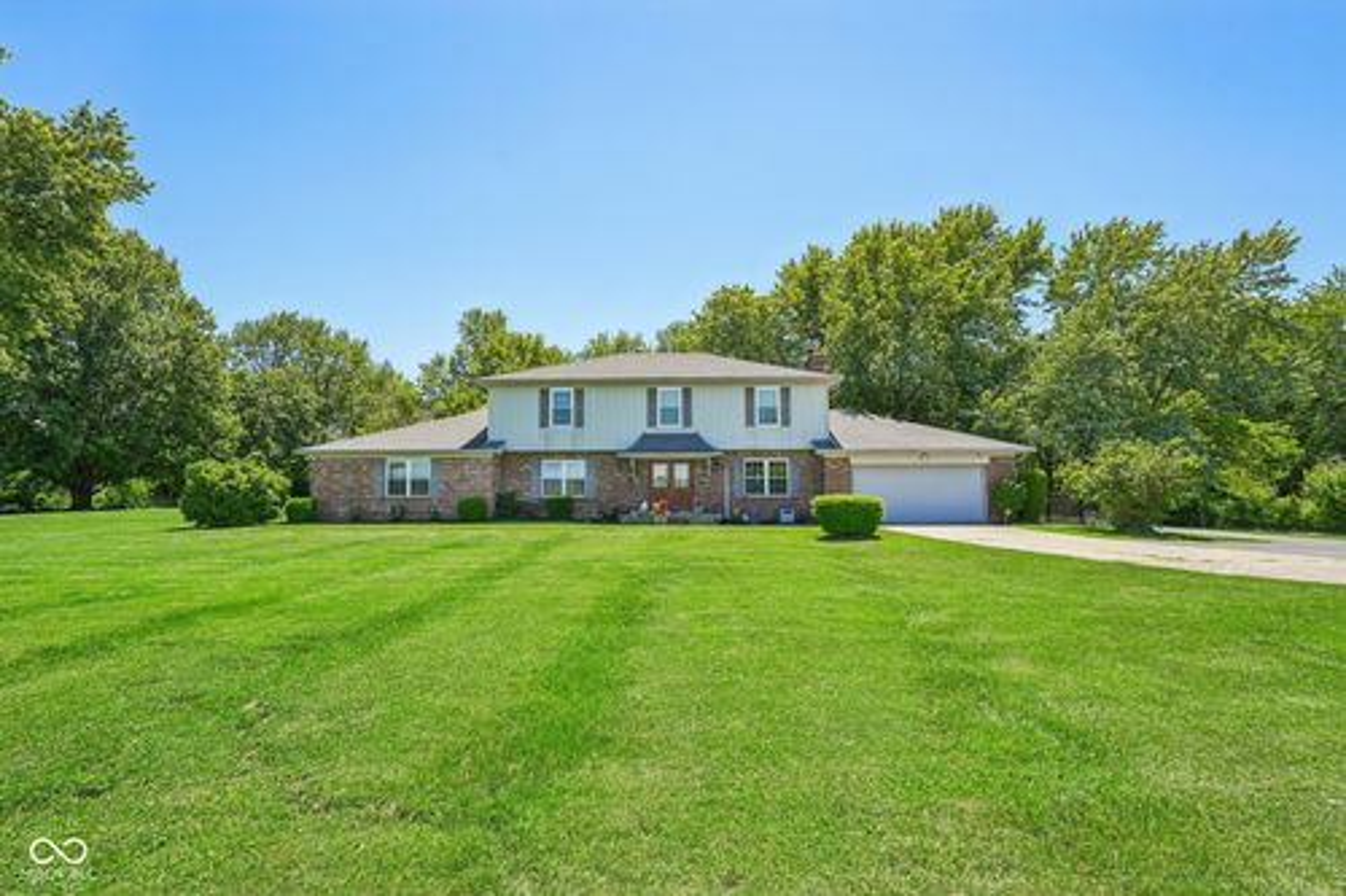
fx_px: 598
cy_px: 448
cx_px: 673
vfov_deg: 73.7
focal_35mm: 16
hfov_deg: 96.8
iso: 100
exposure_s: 1/160
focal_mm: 16
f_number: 8
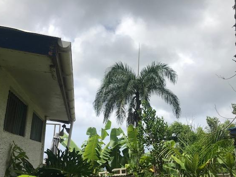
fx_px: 218
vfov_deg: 44.1
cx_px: 130
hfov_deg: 56.7
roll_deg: -2.8
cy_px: 98
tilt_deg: +16.0
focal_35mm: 32
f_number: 1.8
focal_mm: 3.99
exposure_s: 1/4167
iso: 20
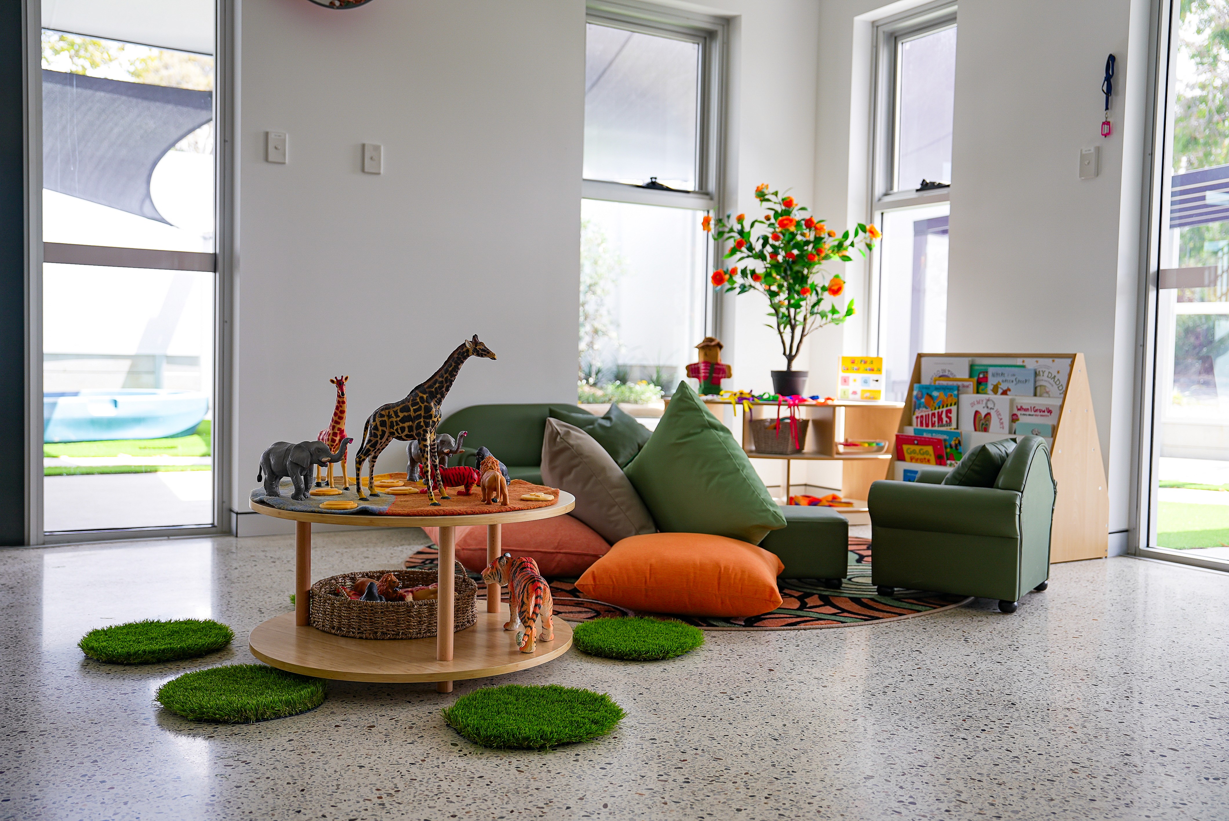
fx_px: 1161
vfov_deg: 38.9
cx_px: 614
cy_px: 410
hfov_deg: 55.8
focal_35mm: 34
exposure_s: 1/100
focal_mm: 34
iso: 125
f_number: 2.8
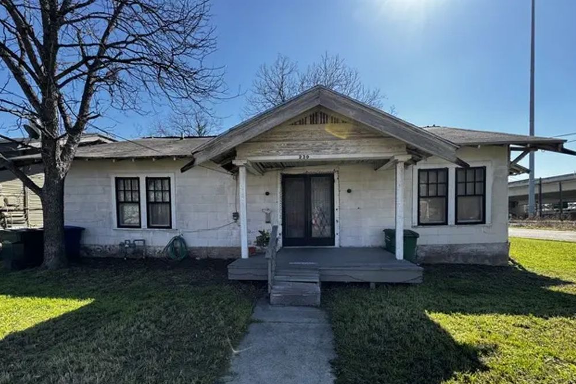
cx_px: 295
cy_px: 221
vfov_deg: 76.8
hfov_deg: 100.4
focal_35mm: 15
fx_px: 240
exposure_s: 1/425
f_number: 2.2
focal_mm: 2.22
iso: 40
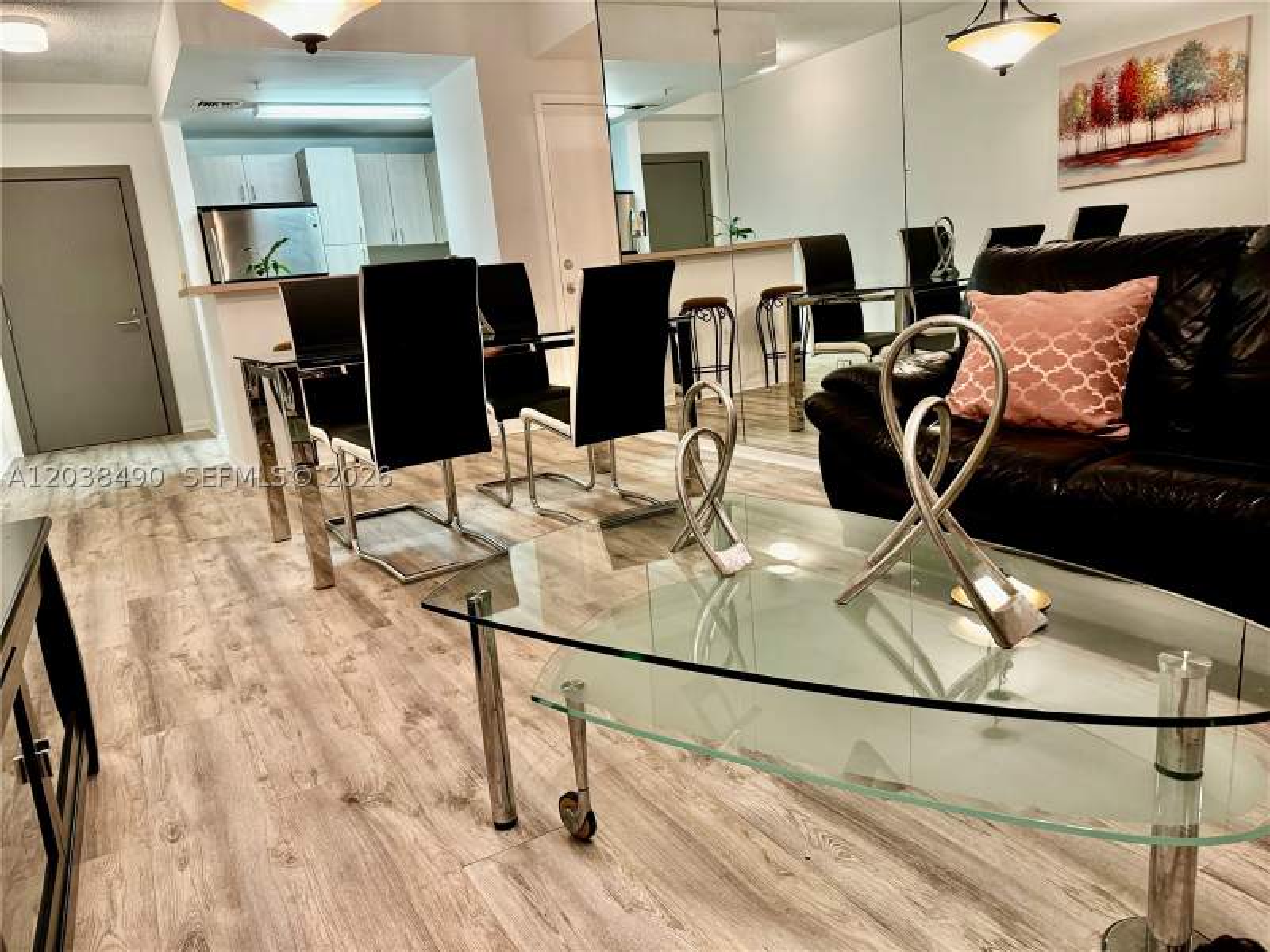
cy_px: 476
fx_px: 881
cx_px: 635
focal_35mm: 24
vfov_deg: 56.8
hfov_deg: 71.6
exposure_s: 1/60
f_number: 1.78
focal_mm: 6.76
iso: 320
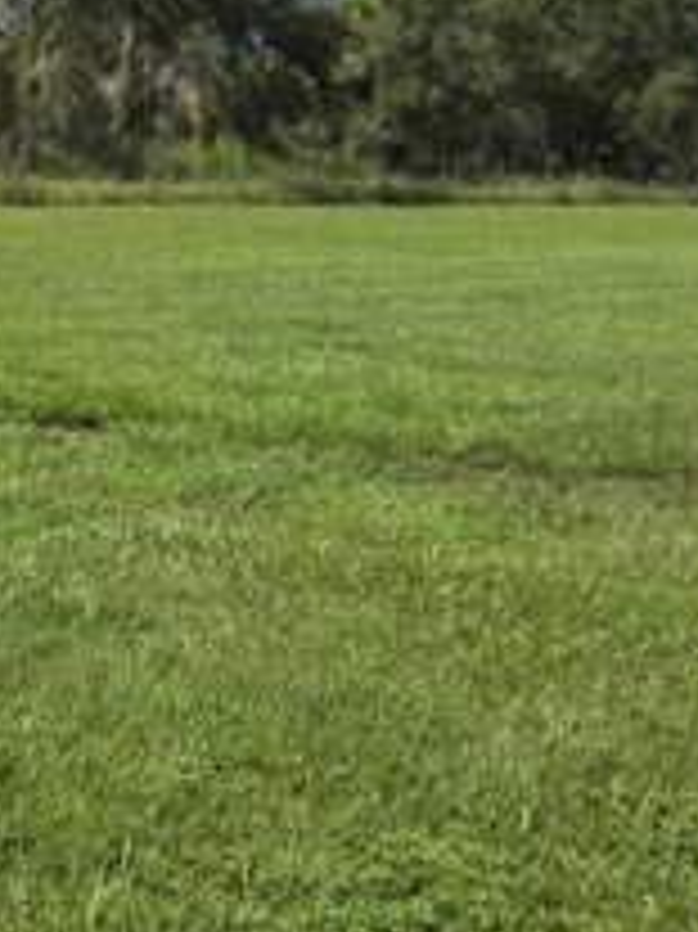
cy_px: 36
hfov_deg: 20.2
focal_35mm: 71
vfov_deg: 26.2
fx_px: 1911
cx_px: 36
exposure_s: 1/2969
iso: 25
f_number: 1.8
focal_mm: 5.4
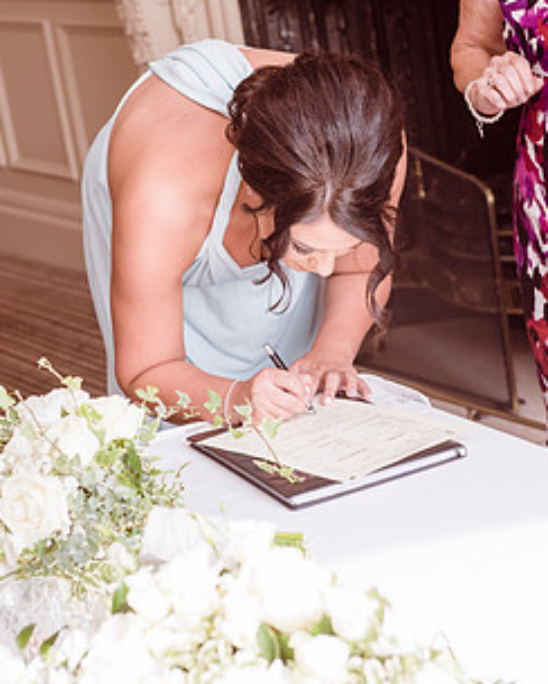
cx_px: 247
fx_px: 1967
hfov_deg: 15.9
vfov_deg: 19.8
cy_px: 321
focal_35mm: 97
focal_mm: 70
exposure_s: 1/200
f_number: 5.6
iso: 500
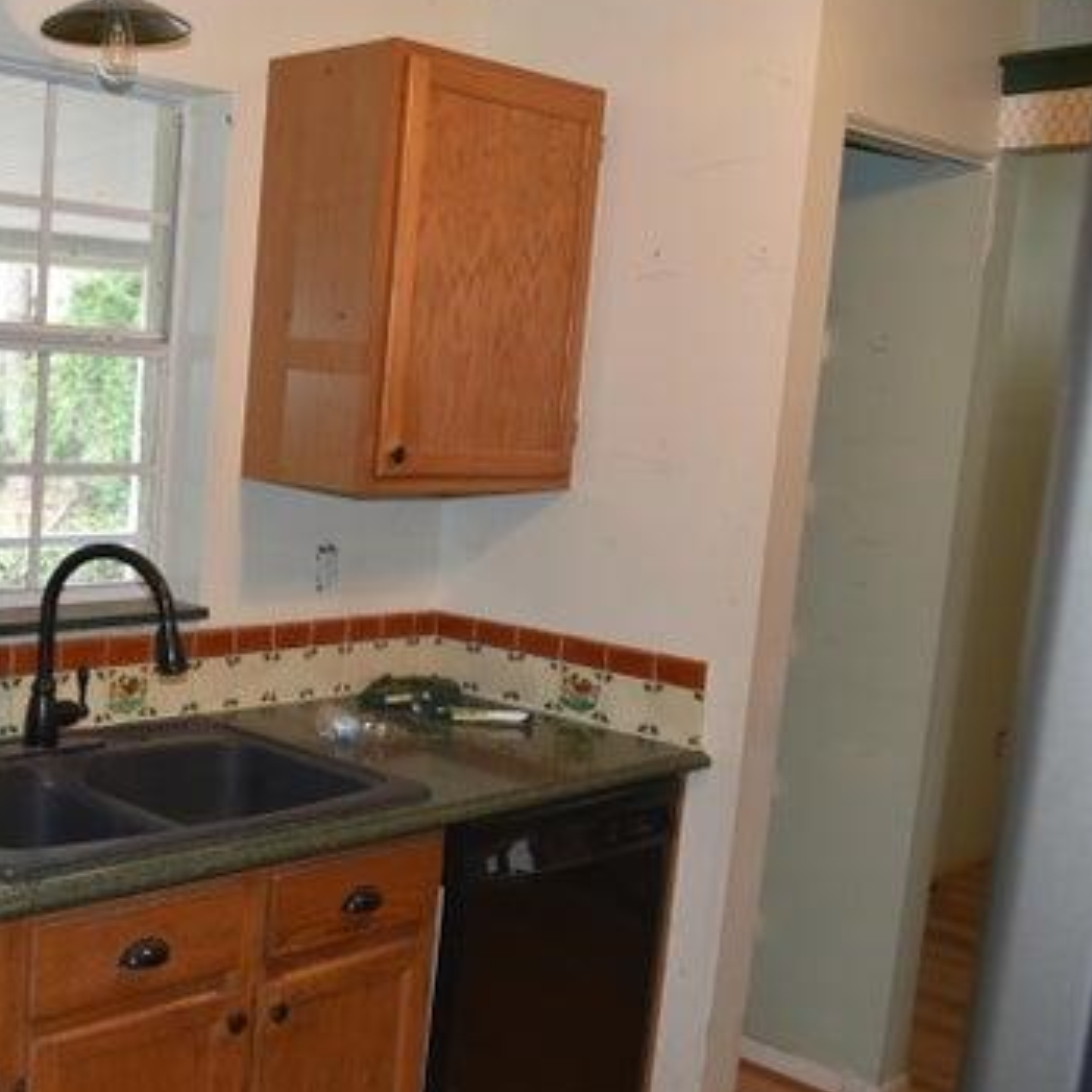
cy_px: 557
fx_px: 1499
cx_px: 14
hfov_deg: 36.3
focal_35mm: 42
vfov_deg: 40.0
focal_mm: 24
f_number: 4
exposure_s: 1/60
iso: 800
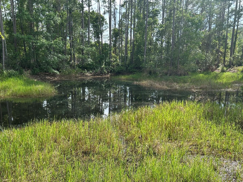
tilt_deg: -11.0
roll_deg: -0.8
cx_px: 114
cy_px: 104
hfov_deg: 58.3
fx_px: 218
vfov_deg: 45.3
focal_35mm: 31
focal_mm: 5.7
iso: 50
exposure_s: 1/1112
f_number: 1.5
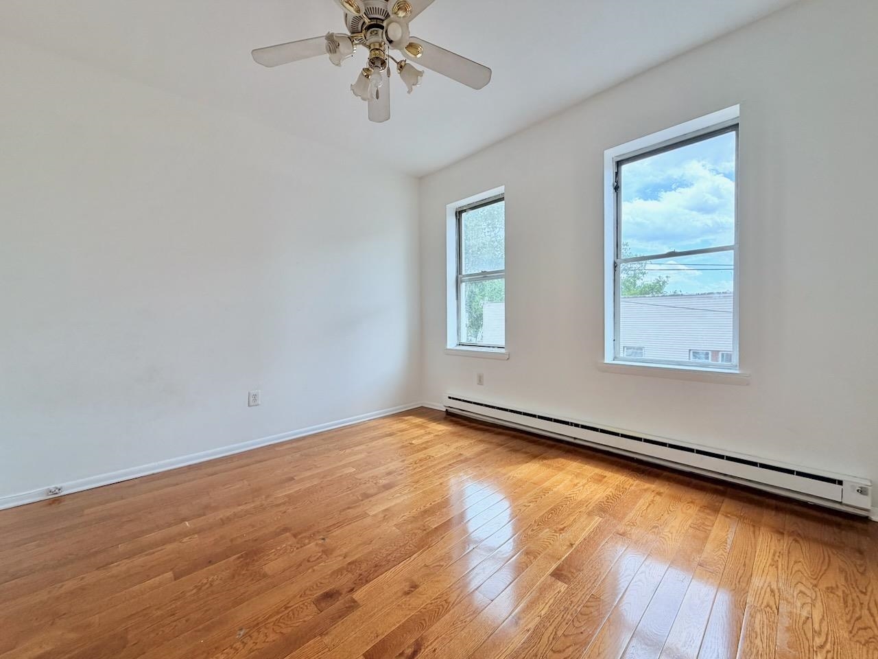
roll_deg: +0.1
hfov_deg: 102.1
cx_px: 439
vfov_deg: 85.7
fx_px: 355
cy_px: 330
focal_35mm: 14
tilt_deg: -1.7
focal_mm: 2.22
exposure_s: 1/183
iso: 50
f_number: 2.2
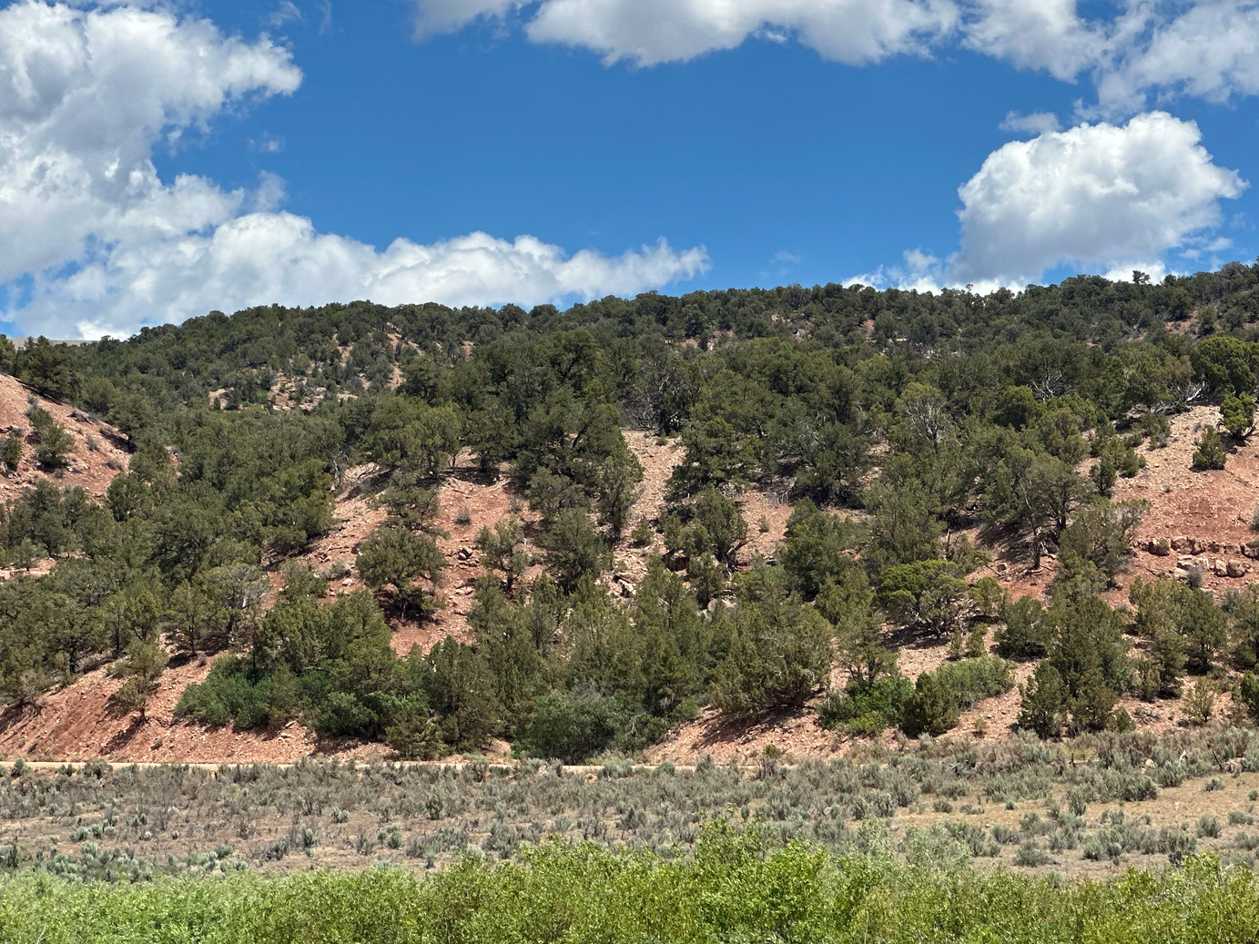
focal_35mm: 114
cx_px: 801
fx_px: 4146
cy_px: 389
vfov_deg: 13.0
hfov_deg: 17.2
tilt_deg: +7.0
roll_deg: -0.1
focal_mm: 9
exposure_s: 1/919
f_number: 2.8
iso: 32
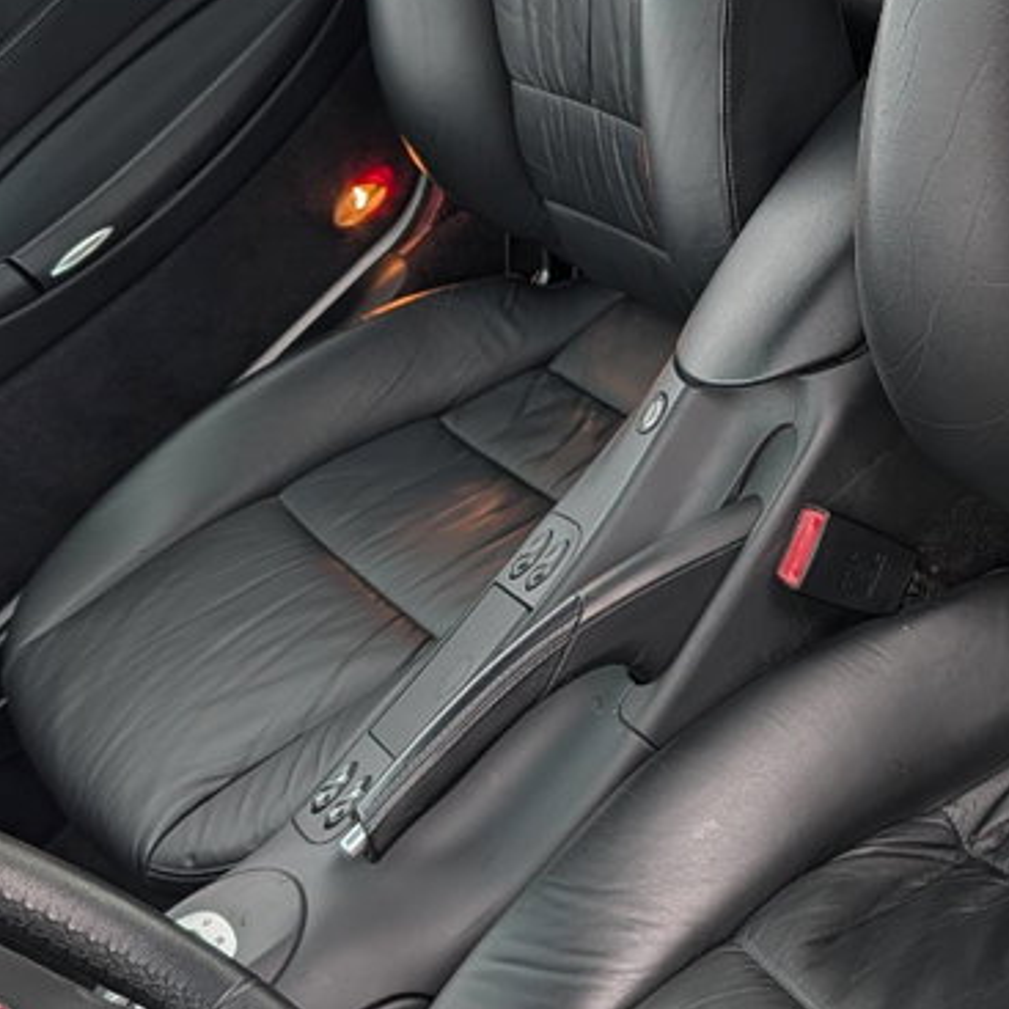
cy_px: 371
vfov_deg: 29.0
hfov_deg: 27.7
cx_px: 965
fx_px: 1946
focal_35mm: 59
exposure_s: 1/90.4
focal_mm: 6.9
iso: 18
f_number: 1.68
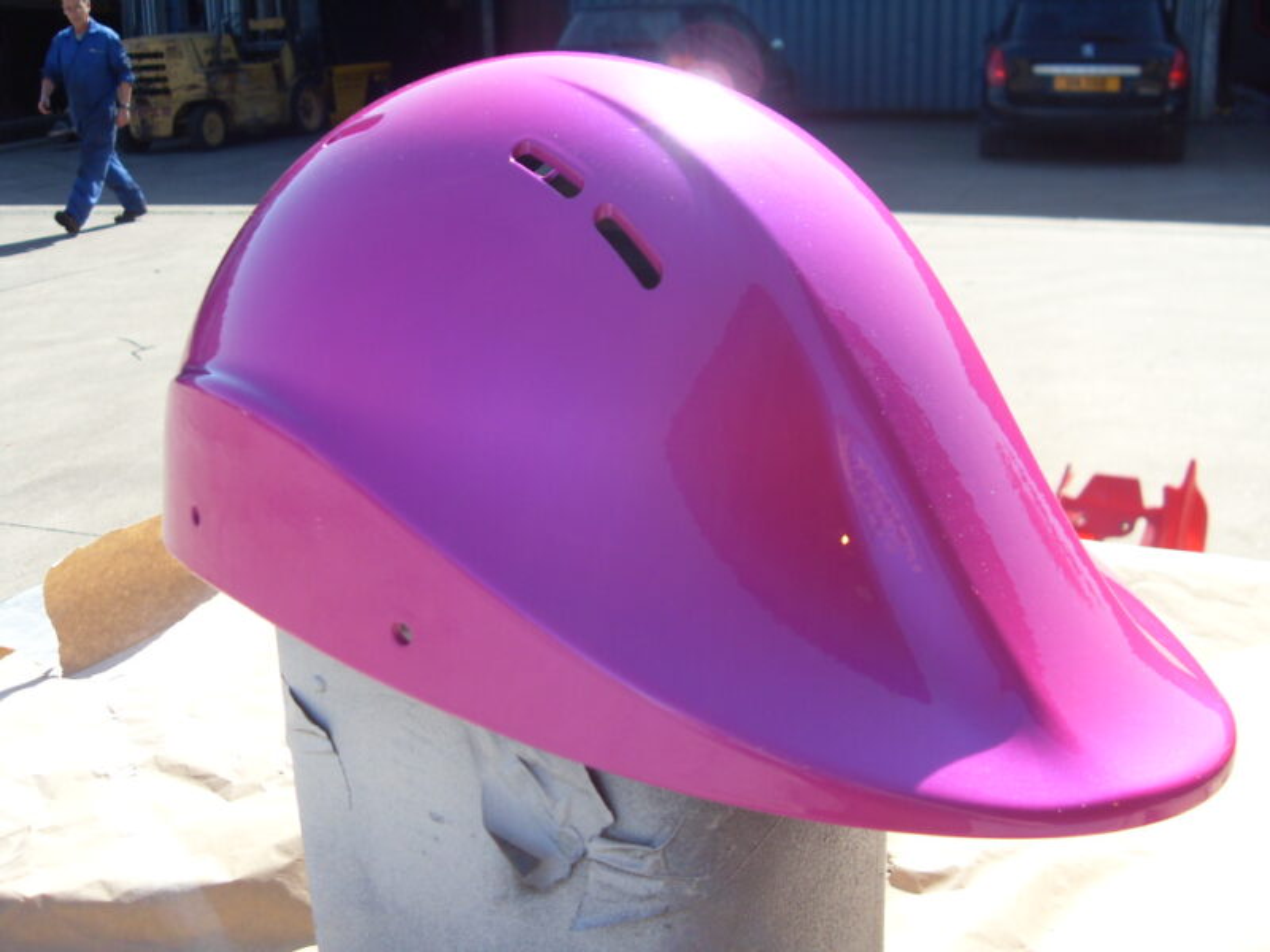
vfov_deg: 40.7
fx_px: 1284
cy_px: 476
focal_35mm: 35
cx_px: 635
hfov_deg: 52.6
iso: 80
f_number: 7
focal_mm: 6.3
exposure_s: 1/125
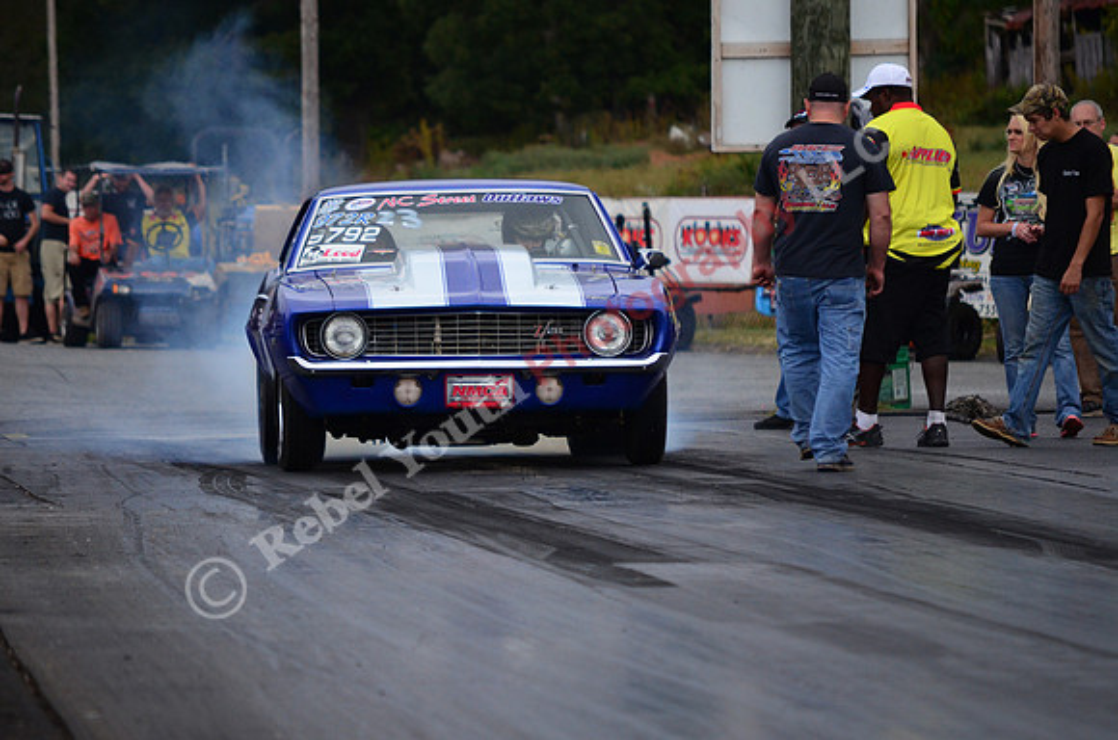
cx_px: 559
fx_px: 9296
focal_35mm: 300
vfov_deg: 4.6
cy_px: 370
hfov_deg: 6.9
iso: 1000
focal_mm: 200
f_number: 5.6
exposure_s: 1/2000
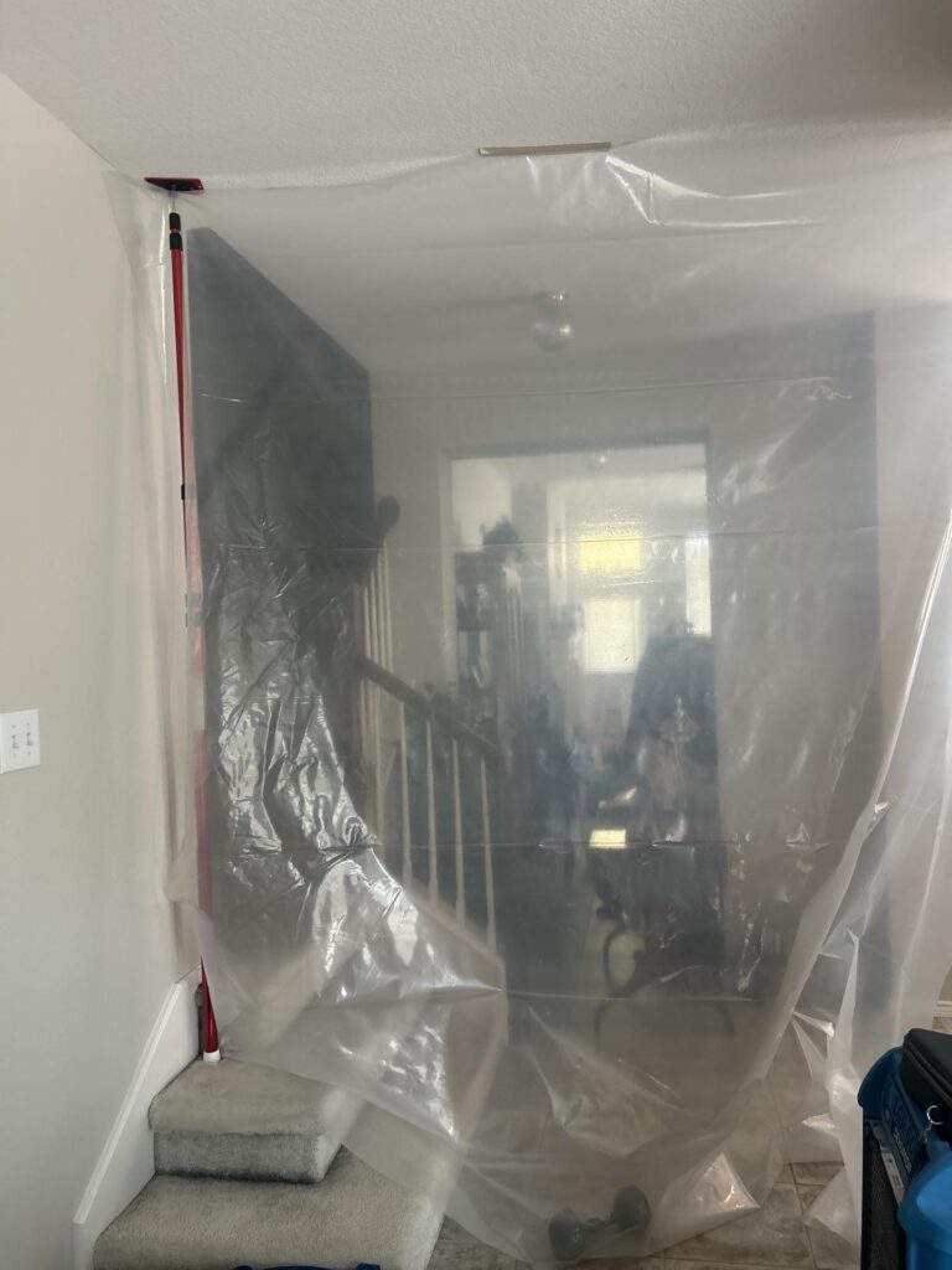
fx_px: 953
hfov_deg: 53.1
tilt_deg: -1.6
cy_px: 635
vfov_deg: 67.3
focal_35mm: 26
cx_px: 476
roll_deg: +2.2
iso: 160
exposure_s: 1/60
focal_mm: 5.7
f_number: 1.5
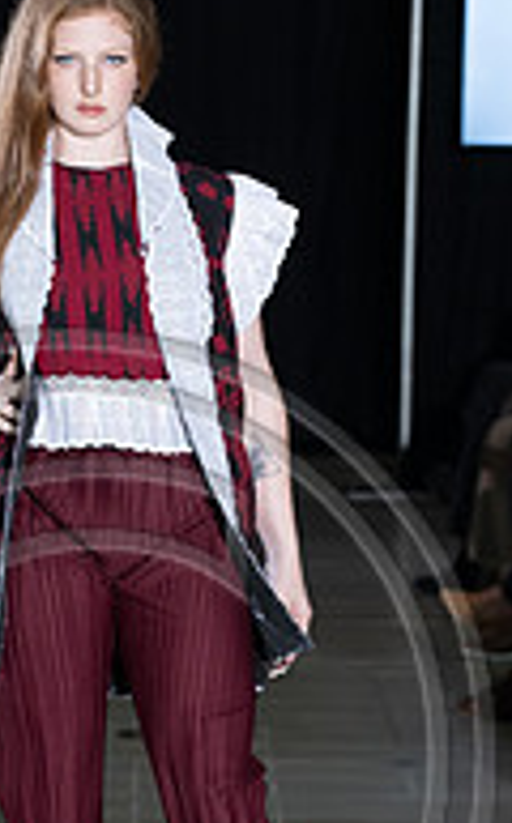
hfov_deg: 5.2
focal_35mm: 250
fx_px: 5602
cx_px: 64
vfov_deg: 8.4
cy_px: 755
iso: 1250
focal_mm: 105
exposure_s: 1/160
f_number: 5.6
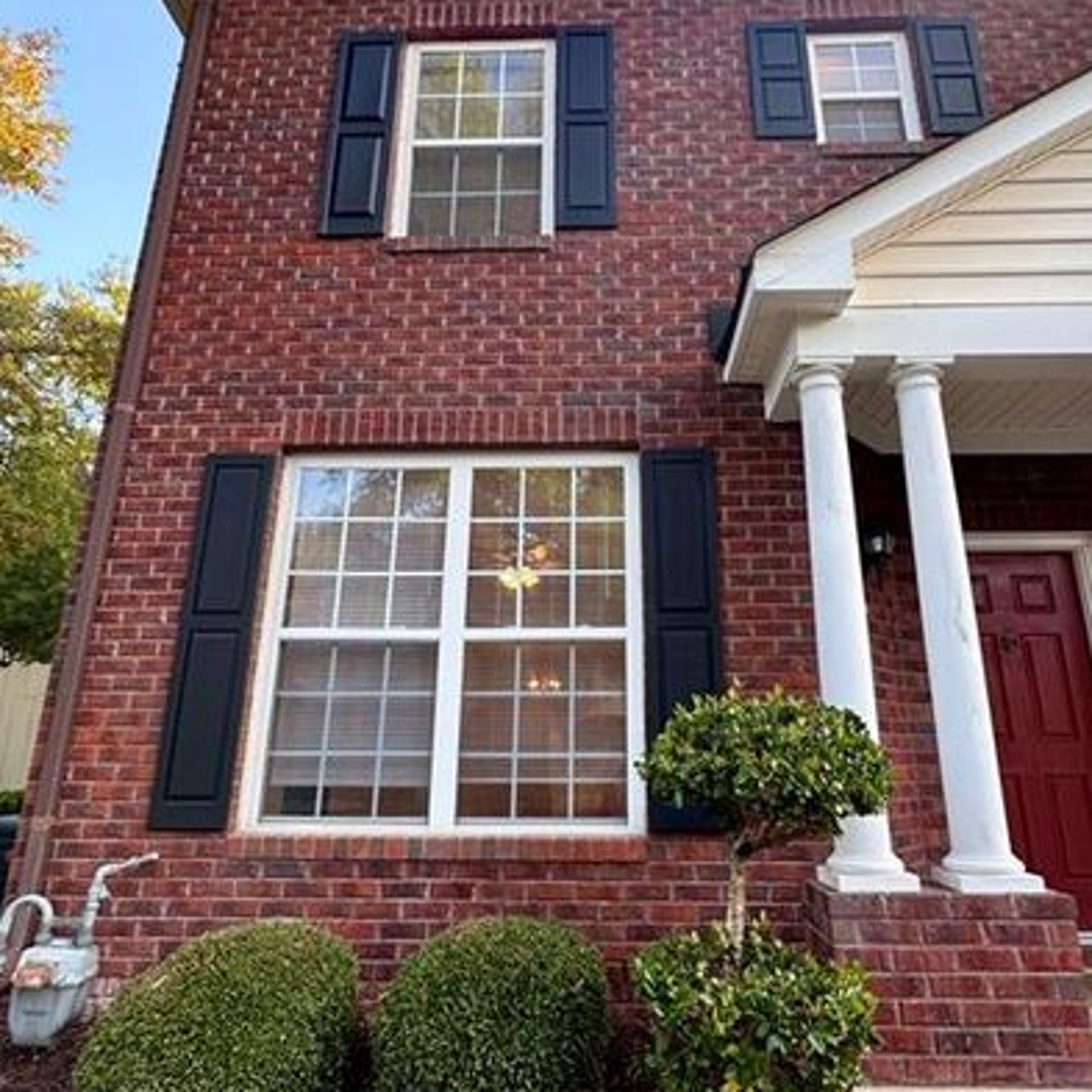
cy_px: 540
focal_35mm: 21
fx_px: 749
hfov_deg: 72.0
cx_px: 589
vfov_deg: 72.1
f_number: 2.2
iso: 50
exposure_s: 1/99
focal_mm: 2.22
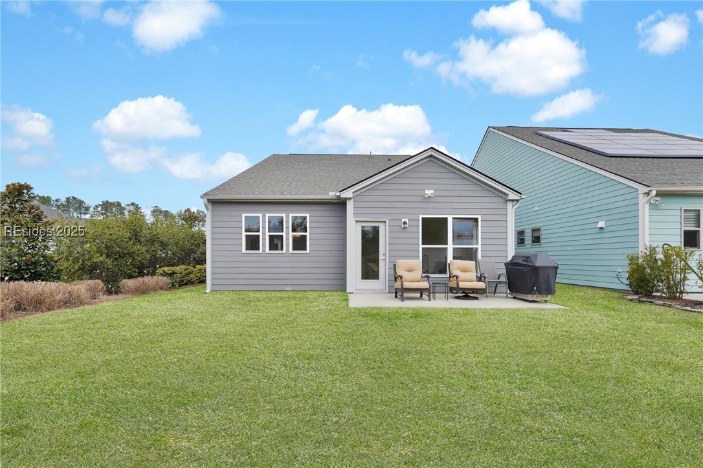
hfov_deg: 96.8
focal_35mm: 16
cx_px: 352
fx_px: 312
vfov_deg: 73.7
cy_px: 234
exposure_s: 1/125
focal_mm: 16
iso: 320
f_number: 9
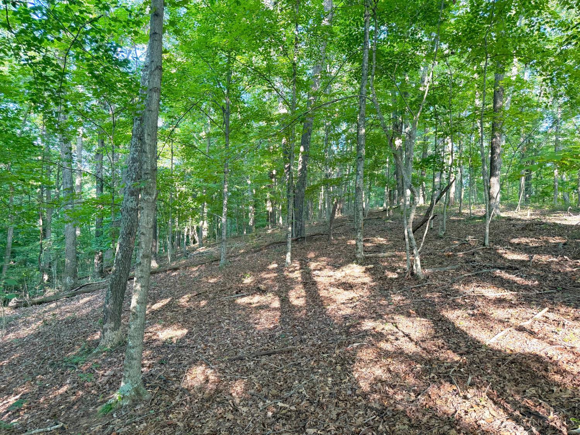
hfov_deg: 71.6
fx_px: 402
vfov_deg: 56.8
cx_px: 290
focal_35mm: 24
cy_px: 218
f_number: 1.78
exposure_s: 1/119
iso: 200
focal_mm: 6.76
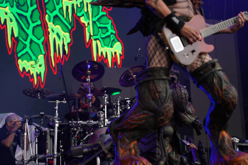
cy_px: 82
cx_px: 124
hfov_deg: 19.5
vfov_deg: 13.0
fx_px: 723
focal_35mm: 105
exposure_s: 1/125
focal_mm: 105
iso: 125
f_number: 4
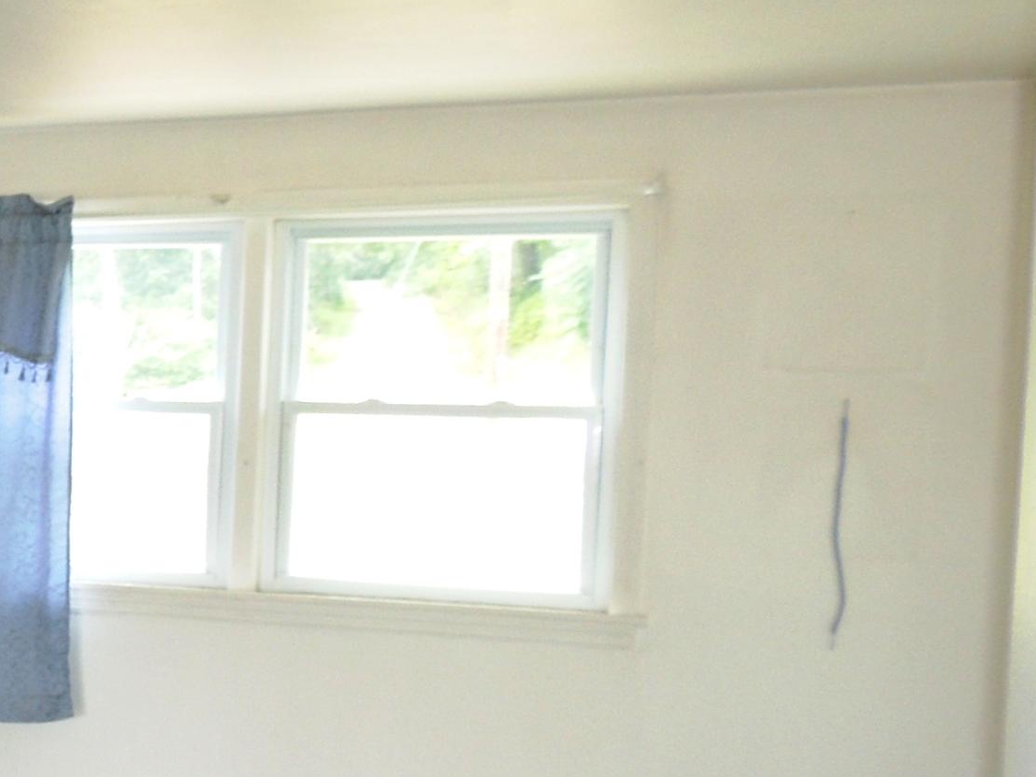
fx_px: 1945
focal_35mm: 65
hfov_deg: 25.1
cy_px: 521
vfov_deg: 22.5
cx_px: -364
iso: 220
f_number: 3
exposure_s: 1/40
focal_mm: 4.3
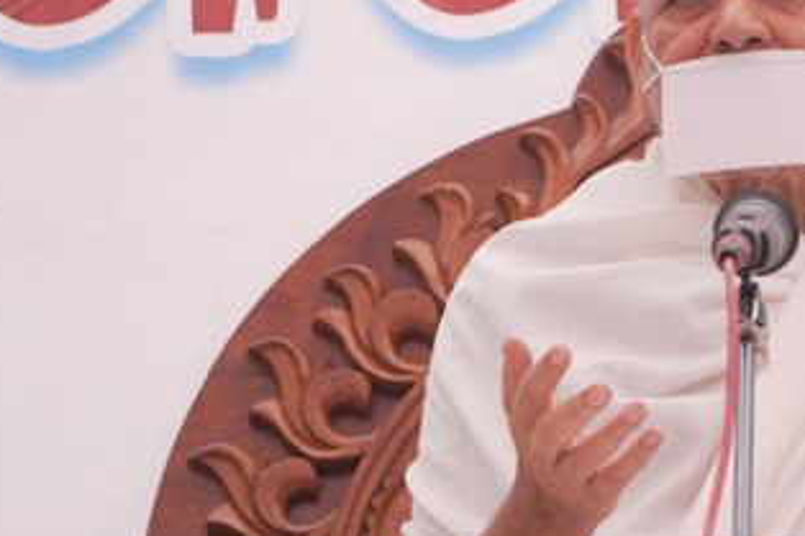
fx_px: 6726
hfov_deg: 6.8
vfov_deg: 4.6
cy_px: 77
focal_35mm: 301
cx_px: 731
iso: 800
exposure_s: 1/100
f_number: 5.6
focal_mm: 105
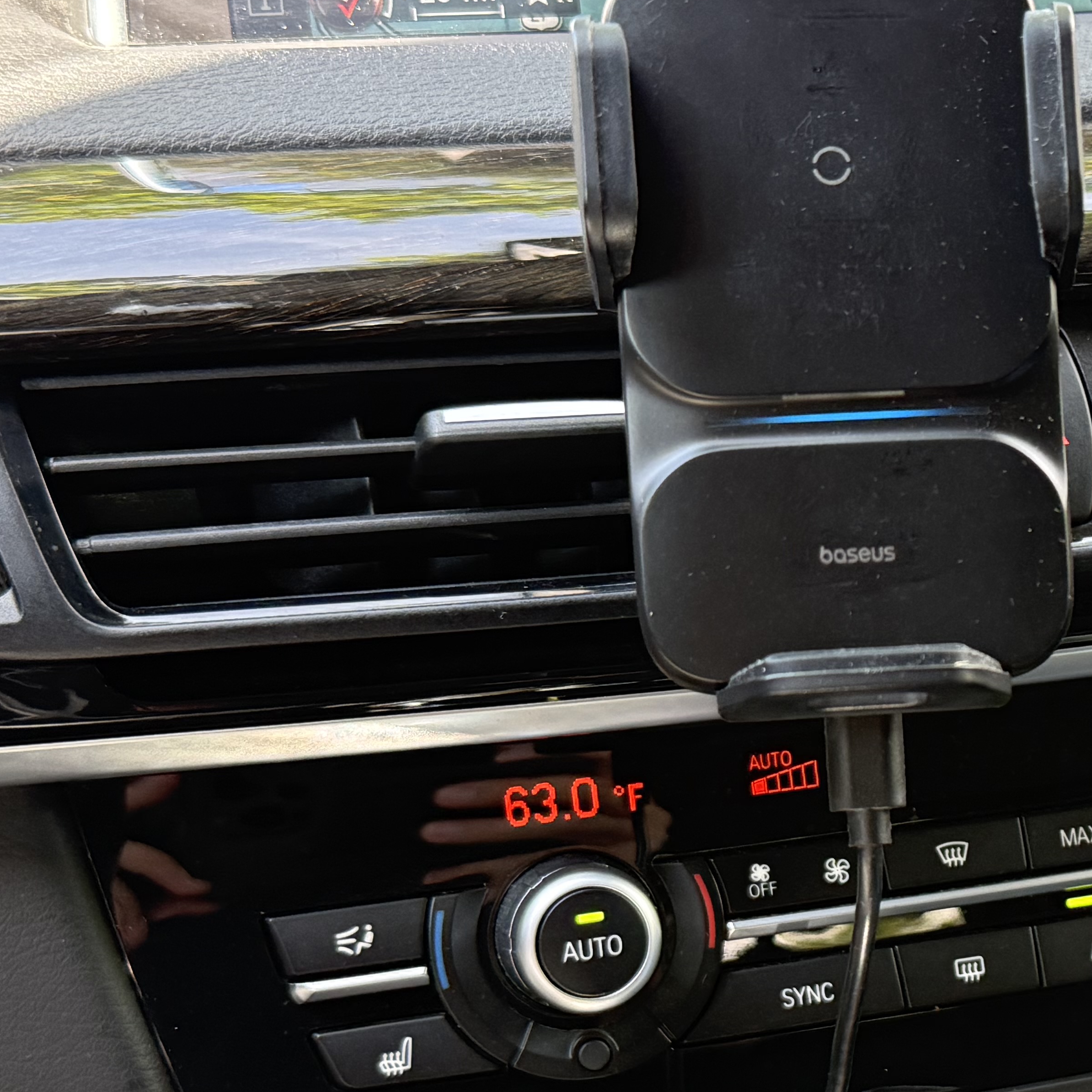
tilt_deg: -24.3
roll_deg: +0.7
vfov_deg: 23.3
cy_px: 732
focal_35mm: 74
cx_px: 1049
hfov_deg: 22.6
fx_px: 2641
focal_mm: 6.76
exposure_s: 1/159
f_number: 1.78
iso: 250
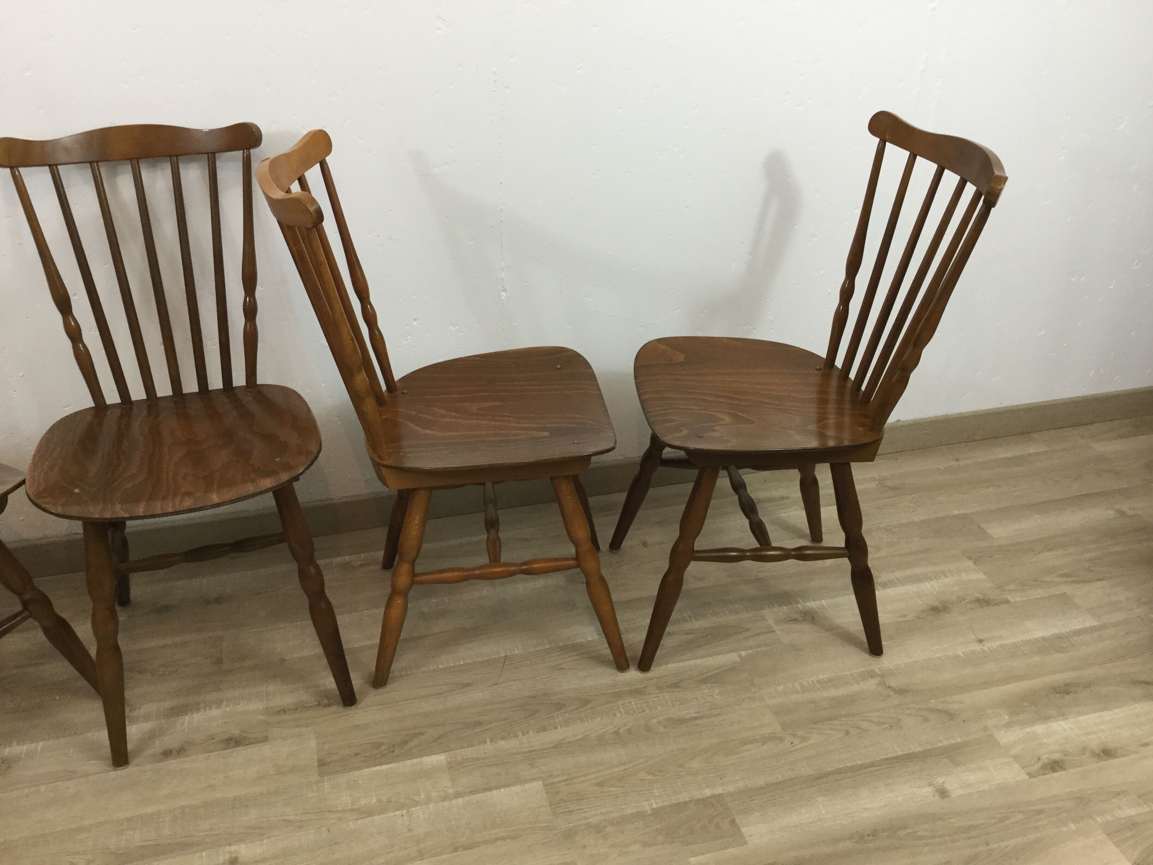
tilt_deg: -27.5
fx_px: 1033
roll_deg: -3.5
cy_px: 432
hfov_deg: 58.4
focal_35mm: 31
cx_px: 576
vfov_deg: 45.4
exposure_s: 1/33
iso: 80
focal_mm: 3.3
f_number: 2.4
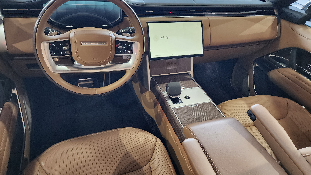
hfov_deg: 71.9
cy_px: 71
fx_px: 214
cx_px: 154
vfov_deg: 44.2
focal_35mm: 26
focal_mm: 6.4
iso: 200
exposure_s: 1/100
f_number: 1.8
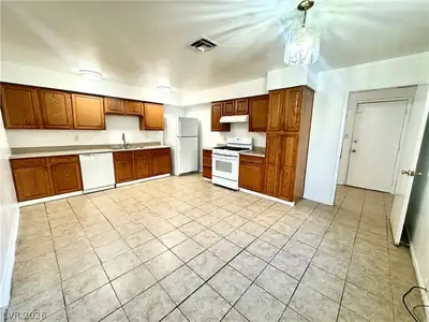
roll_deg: -0.6
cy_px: 161
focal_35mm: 14
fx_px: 174
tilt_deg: -10.4
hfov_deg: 102.1
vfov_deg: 85.7
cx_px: 214
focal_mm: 2.22
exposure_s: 1/120
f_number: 2.2
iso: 250
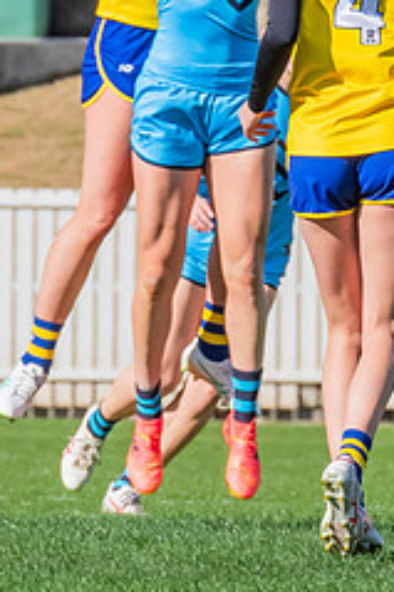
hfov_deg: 0.8
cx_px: 206
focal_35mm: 1777
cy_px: 104
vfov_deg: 1.2
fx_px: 29212
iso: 800
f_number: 13
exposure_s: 1/1250
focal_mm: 380
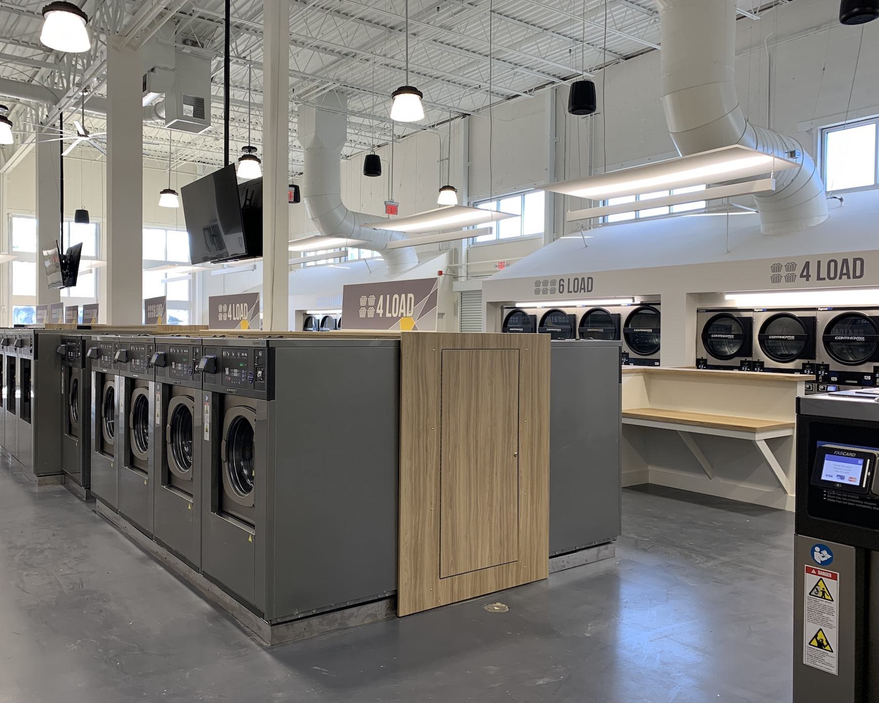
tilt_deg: -0.4
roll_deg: -1.1
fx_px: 728
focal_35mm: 28
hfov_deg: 62.1
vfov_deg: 51.5
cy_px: 343
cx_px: 405
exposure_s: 1/120
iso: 40
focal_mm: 4.25
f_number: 1.8
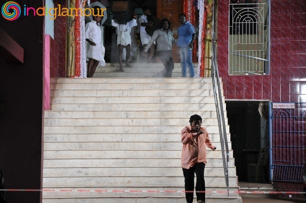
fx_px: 840
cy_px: 102
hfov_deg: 20.6
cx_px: 153
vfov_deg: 13.8
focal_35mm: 99
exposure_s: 1/125
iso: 800
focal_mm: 66
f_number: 5.3
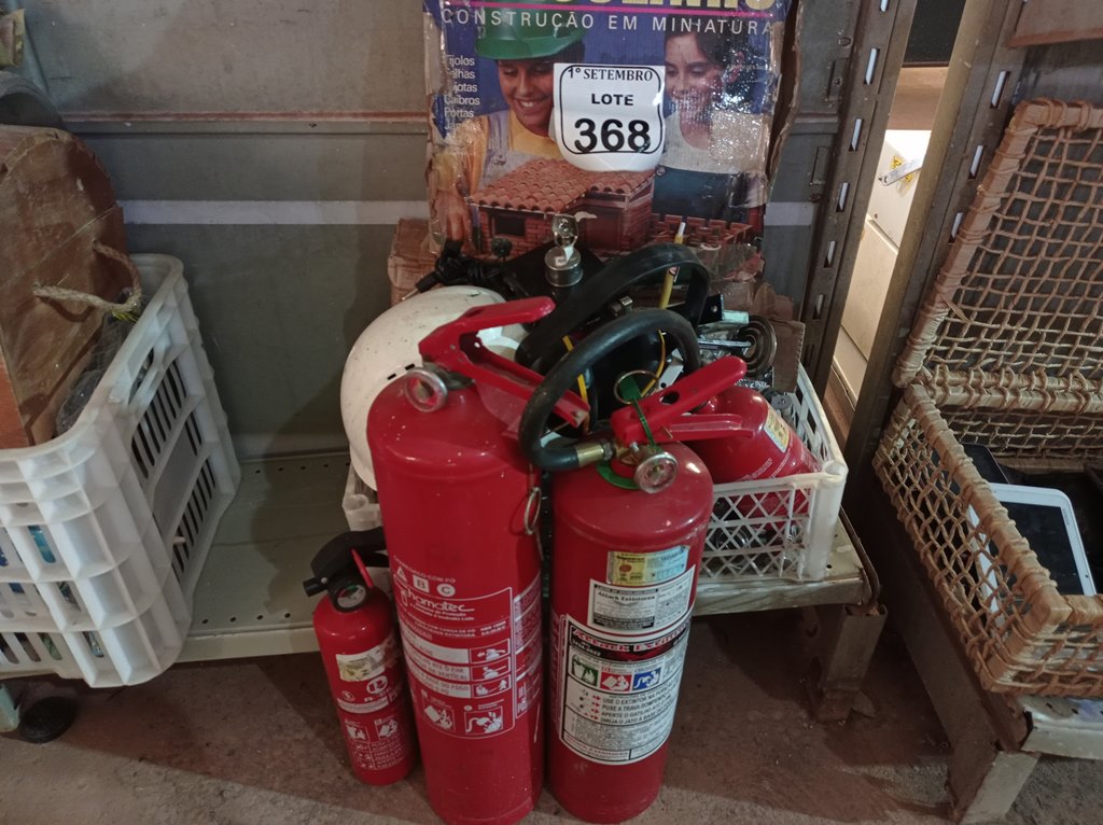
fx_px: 891
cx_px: 552
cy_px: 412
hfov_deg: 63.5
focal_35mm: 28
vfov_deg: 49.7
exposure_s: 1/24
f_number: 1.79
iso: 438
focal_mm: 4.7
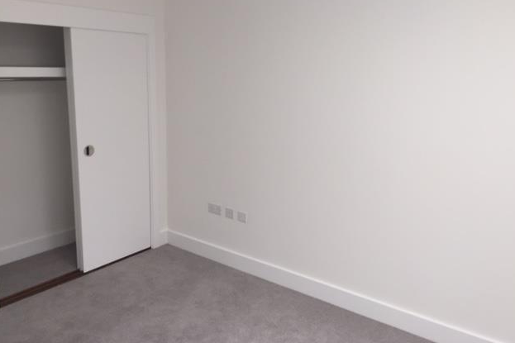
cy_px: 164
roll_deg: -1.3
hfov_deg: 60.3
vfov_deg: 42.3
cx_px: 261
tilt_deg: -13.6
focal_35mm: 31
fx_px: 443
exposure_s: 1/100
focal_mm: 4.15
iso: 40
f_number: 2.2
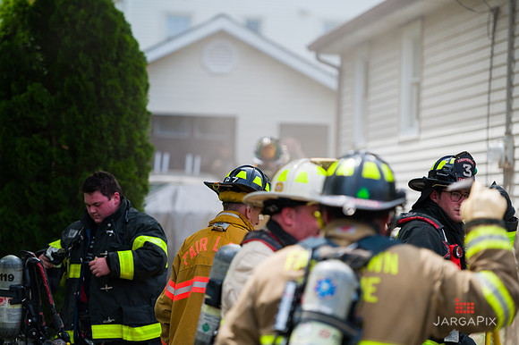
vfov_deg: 9.1
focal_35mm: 150
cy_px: 172
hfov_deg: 13.7
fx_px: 2161
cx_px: 260
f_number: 3.2
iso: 200
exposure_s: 1/1600
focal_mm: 150
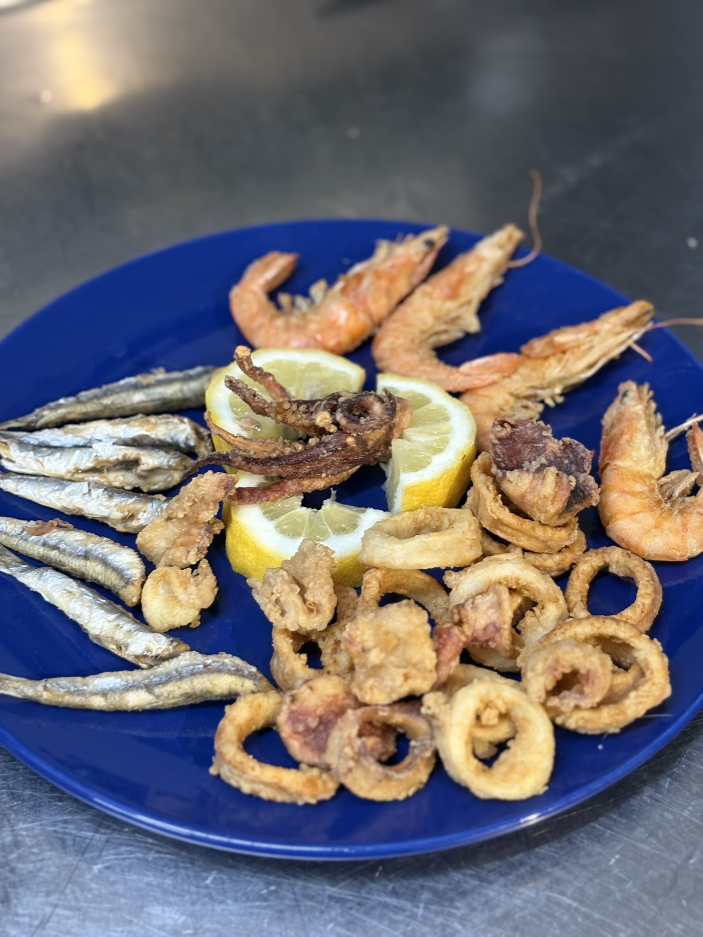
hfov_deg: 28.0
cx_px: 352
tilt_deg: -46.5
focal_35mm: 52
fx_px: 1408
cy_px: 468
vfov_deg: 36.8
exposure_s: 1/33
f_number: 1.6
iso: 125
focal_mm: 5.96
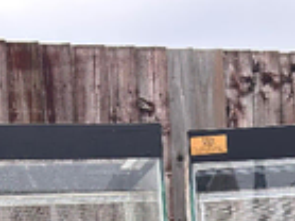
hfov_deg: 22.2
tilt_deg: -1.6
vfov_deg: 15.3
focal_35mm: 88
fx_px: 749
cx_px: 181
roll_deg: +2.4
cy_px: 350
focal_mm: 5.7
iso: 50
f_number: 1.5
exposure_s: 1/965
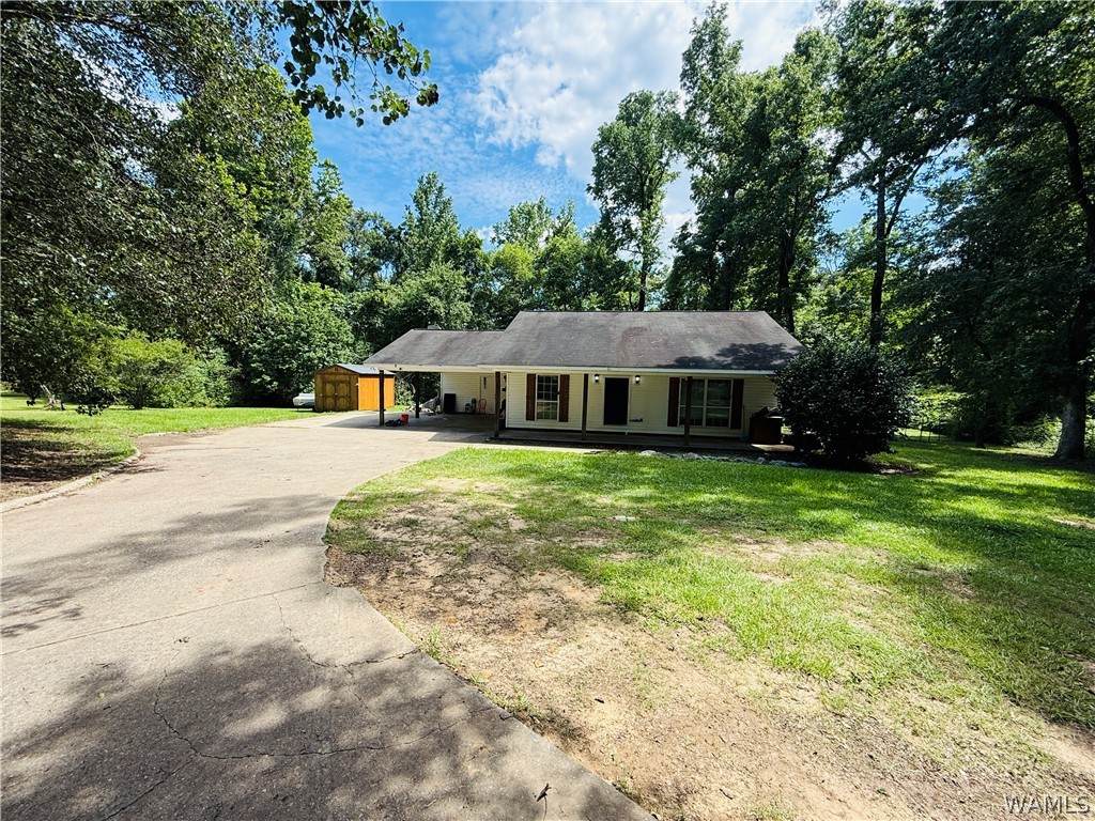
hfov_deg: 102.1
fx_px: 443
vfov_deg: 85.7
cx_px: 548
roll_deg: -0.6
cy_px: 410
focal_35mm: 14
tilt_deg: -2.0
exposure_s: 1/535
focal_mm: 2.22
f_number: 2.2
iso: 64
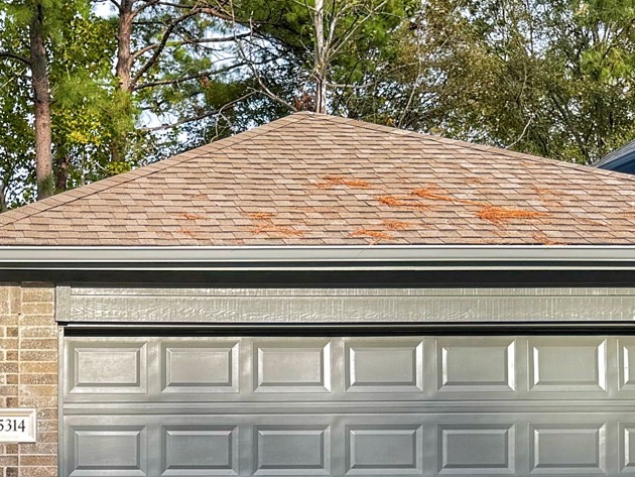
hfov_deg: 23.7
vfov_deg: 18.4
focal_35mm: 78
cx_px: -28
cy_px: 483
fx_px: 1431
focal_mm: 6.86
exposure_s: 1/562
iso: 80
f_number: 1.78
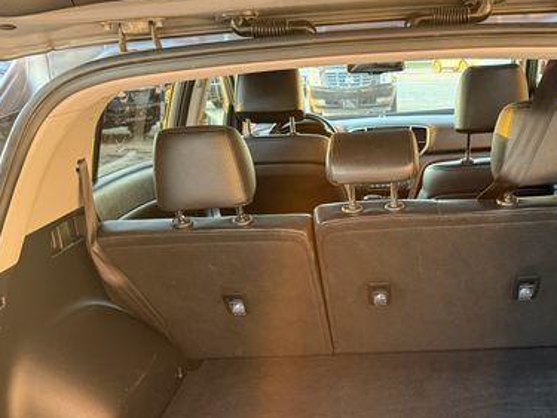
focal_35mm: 41
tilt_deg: -23.2
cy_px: 351
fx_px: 660
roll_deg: +0.0
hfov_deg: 45.2
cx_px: 365
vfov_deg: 33.8
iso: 400
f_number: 1.78
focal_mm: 6.76
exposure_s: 1/60
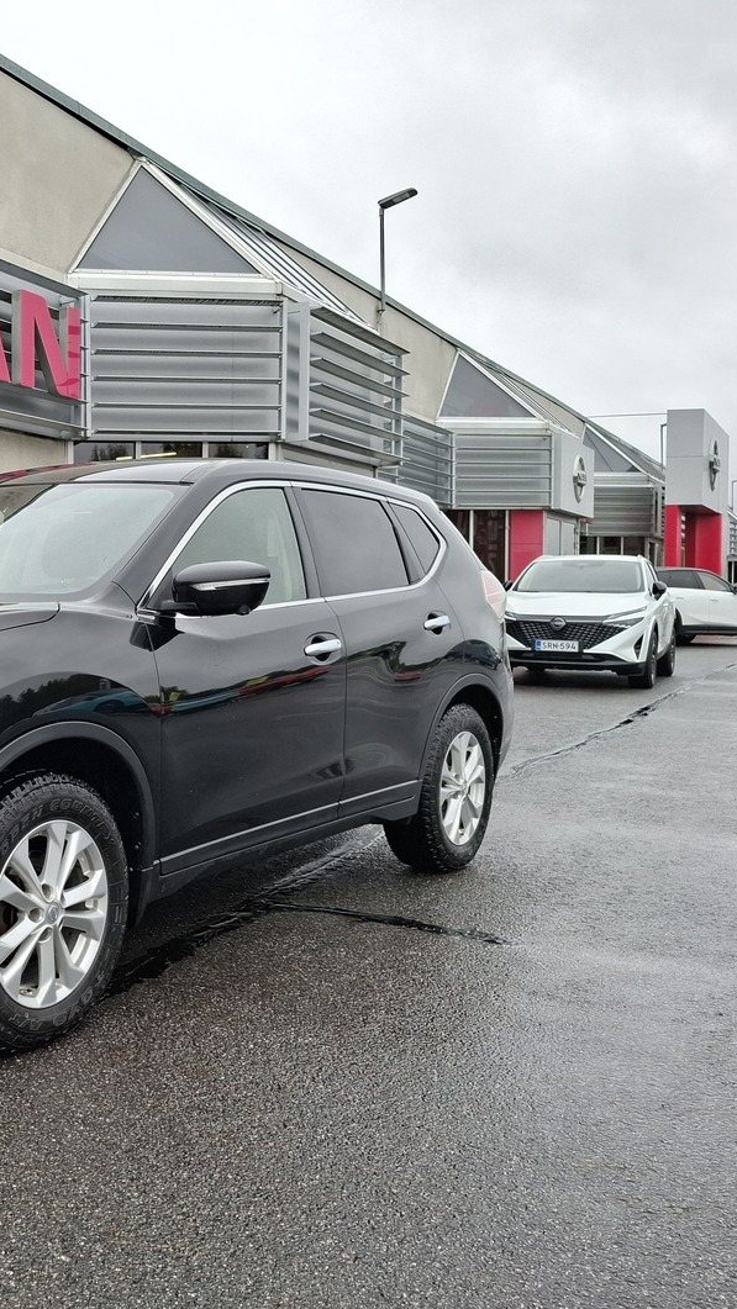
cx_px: -28
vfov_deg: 58.0
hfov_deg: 31.6
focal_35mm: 34
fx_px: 1181
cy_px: 649
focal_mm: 5.54
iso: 50
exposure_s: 1/552
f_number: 1.8
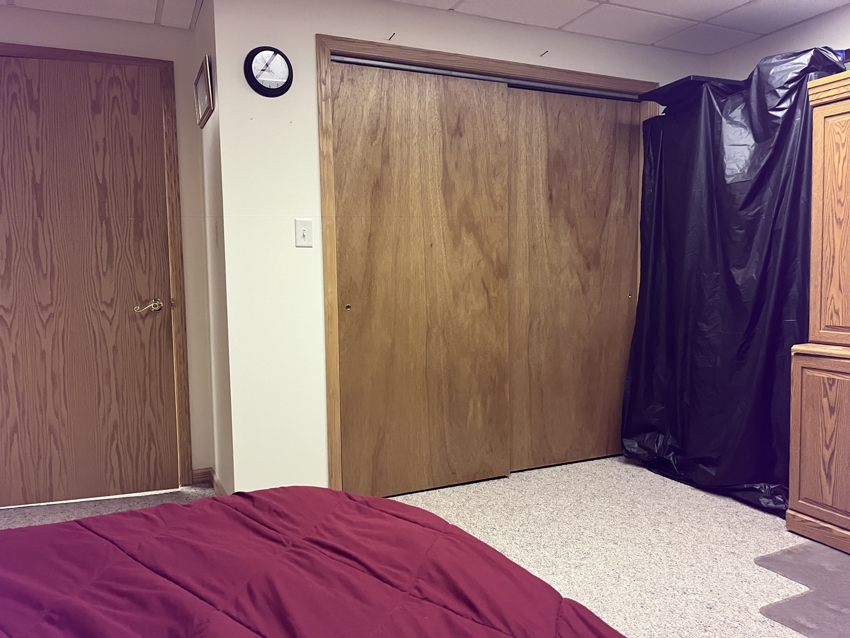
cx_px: 425
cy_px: 319
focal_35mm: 26
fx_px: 638
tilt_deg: -4.4
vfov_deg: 53.1
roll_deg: +1.7
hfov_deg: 67.3
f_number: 1.6
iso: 500
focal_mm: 5.1
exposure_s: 1/60
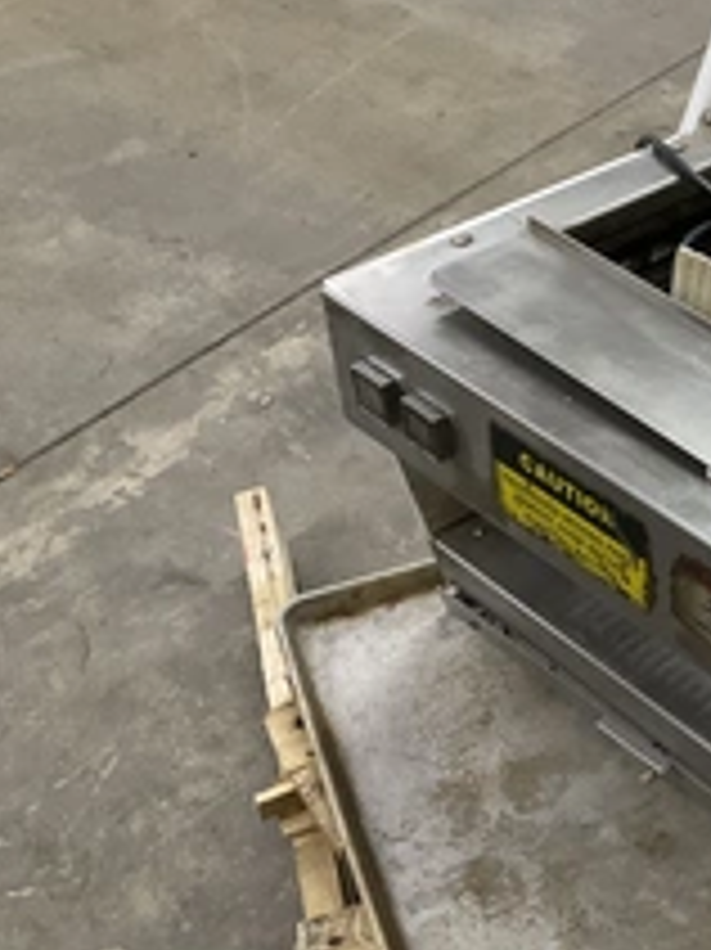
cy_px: 477
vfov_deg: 35.0
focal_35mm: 55
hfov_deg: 23.8
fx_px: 1508
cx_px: 891
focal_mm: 3
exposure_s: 1/60
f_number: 1.8
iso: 80
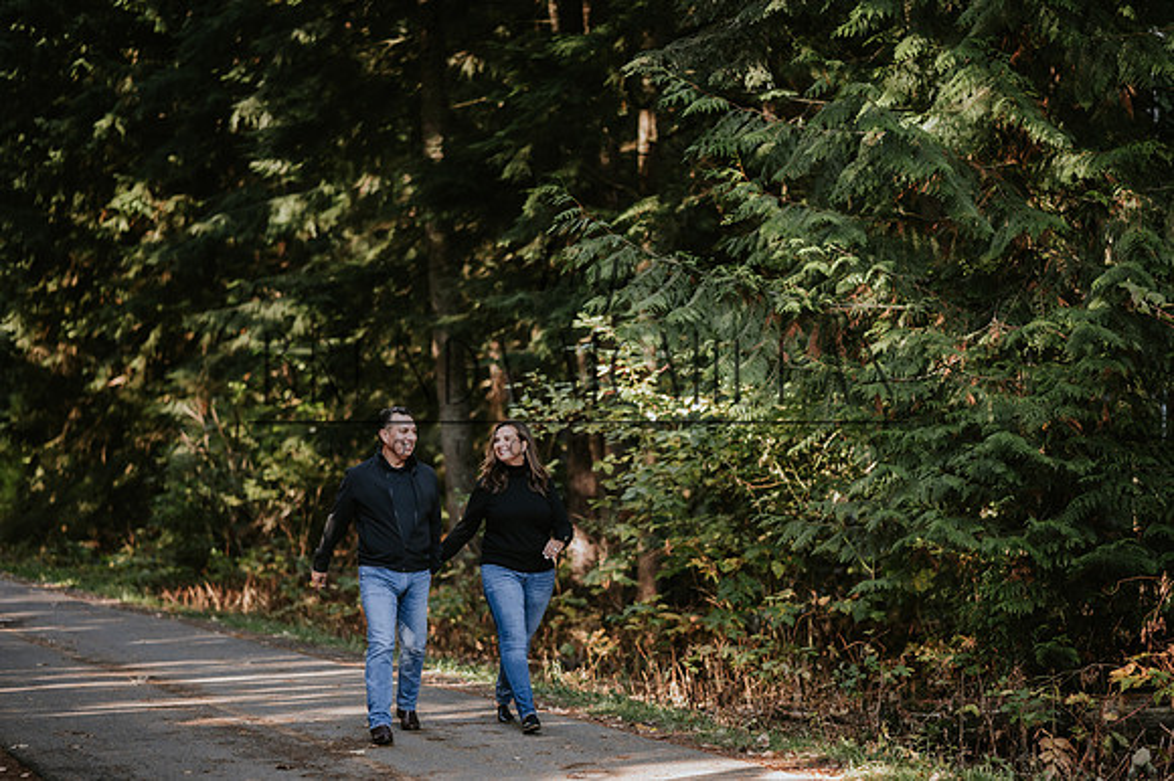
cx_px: 587
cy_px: 390
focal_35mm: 85
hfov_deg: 23.9
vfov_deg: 16.1
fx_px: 2770
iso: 800
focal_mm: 85
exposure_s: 1/800
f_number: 1.8
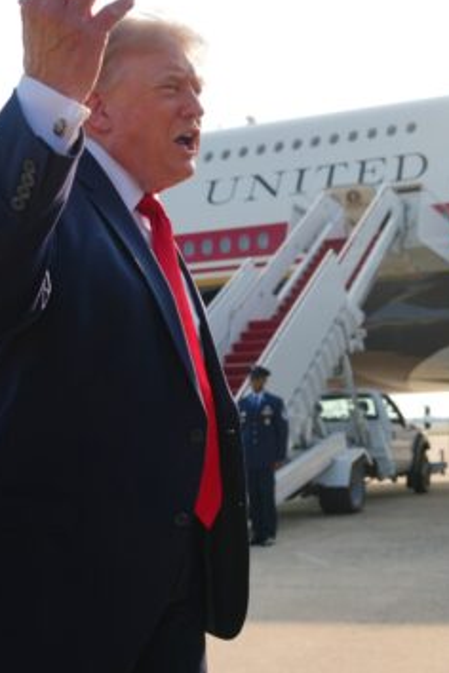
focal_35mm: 47
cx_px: 413
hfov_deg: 27.5
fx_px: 879
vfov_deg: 41.9
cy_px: 351
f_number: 4
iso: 50
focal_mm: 26
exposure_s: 1/500
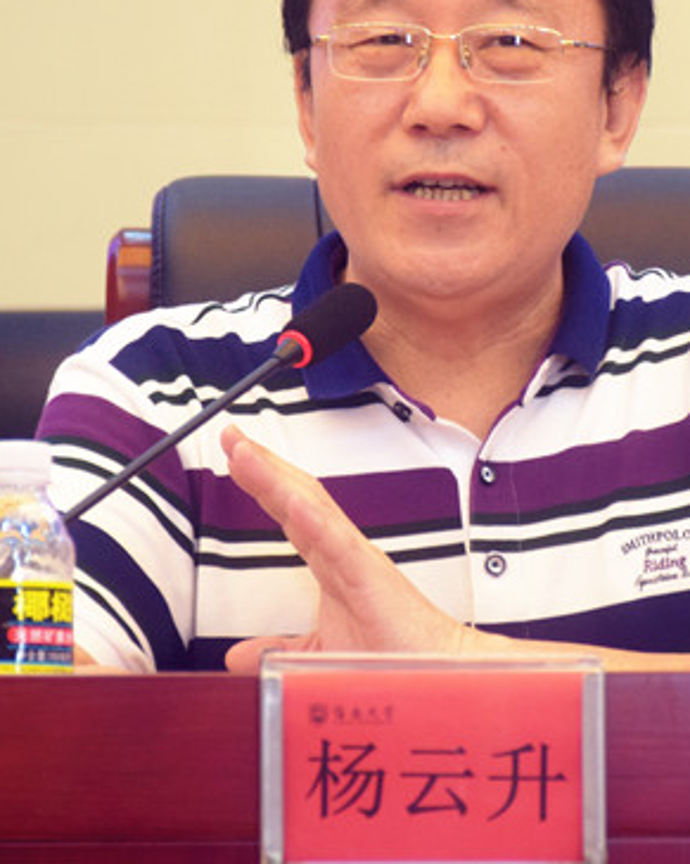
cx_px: 460
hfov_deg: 5.3
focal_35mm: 294
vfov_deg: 6.6
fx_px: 7509
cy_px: 281
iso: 1000
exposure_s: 1/60
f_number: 5.3
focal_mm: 95
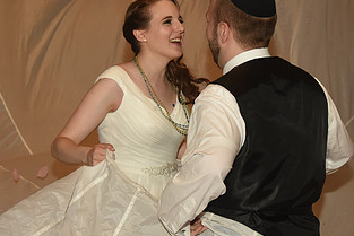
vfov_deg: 15.3
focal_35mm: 89
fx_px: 876
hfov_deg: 22.8
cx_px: 199
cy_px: 72
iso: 1600
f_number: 5.6
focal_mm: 48
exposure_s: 1/160
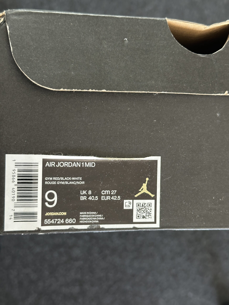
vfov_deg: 39.7
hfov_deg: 30.3
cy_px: 152
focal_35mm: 48
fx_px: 423
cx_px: 114
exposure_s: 1/33
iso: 200
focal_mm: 6.86
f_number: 1.78
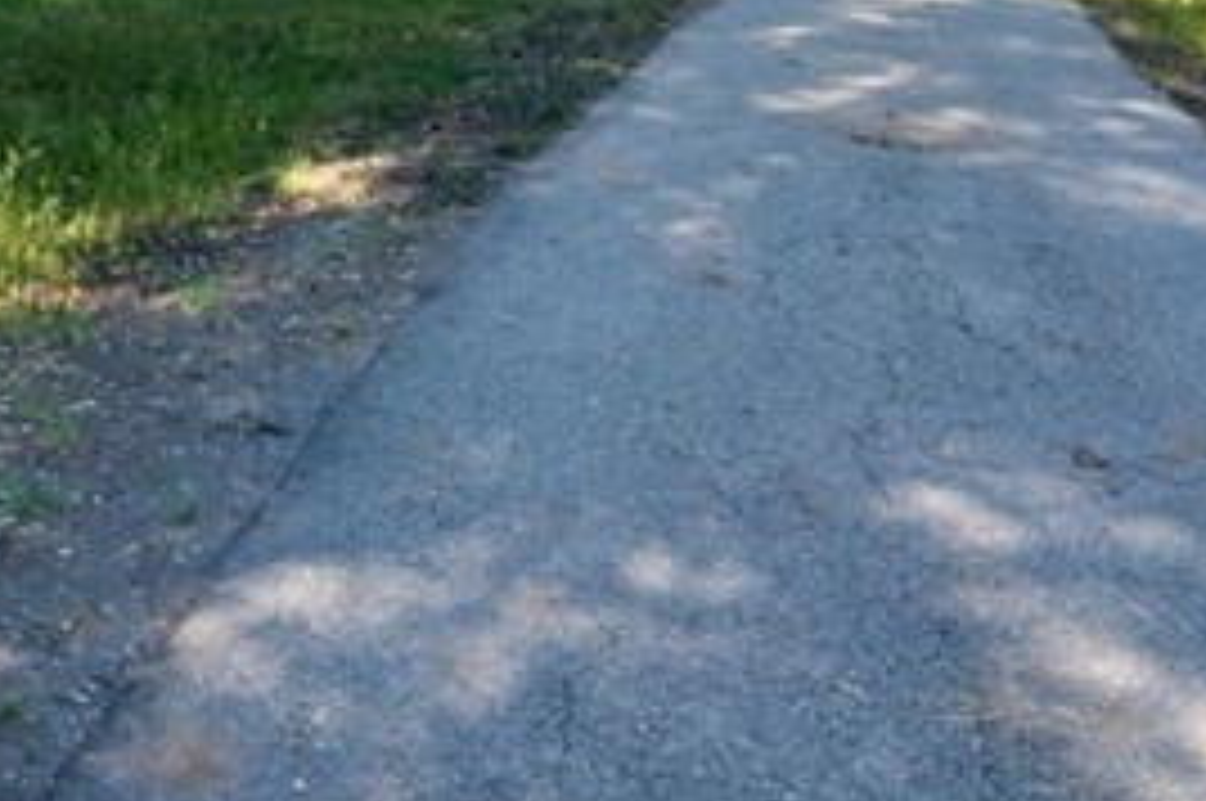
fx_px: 2175
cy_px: -531
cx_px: 94
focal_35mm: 65
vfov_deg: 17.8
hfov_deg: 29.6
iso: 400
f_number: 8
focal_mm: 17
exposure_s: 1/2500
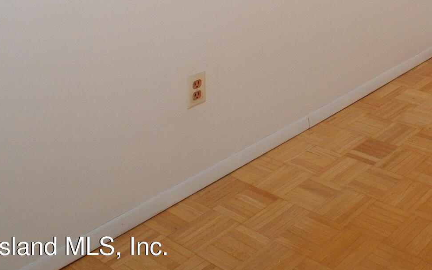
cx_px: 495
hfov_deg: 35.3
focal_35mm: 47
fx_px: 553
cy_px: -156
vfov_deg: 21.9
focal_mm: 10
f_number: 9
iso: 1250
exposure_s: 1/160
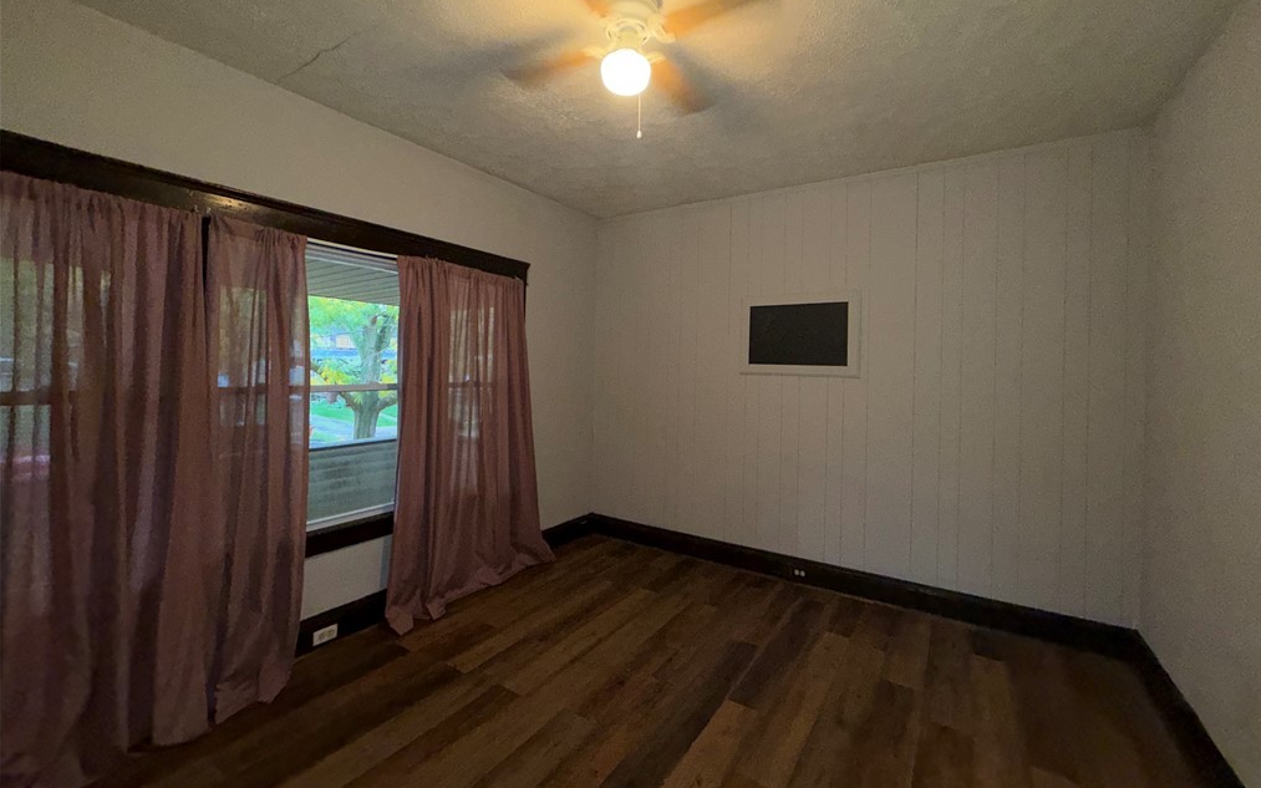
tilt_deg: -0.5
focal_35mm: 15
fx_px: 515
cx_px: 636
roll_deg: -1.1
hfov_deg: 101.5
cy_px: 365
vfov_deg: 74.7
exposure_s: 1/60
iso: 200
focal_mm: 2.22
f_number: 2.2
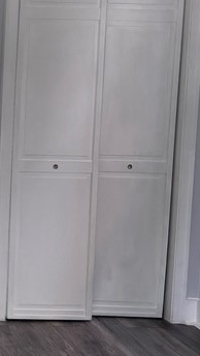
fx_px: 792
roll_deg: -1.6
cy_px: 140
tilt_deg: -5.9
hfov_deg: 12.8
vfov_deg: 25.3
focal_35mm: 84
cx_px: -184
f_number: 1.6
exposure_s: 1/96
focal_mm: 5.96
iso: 125
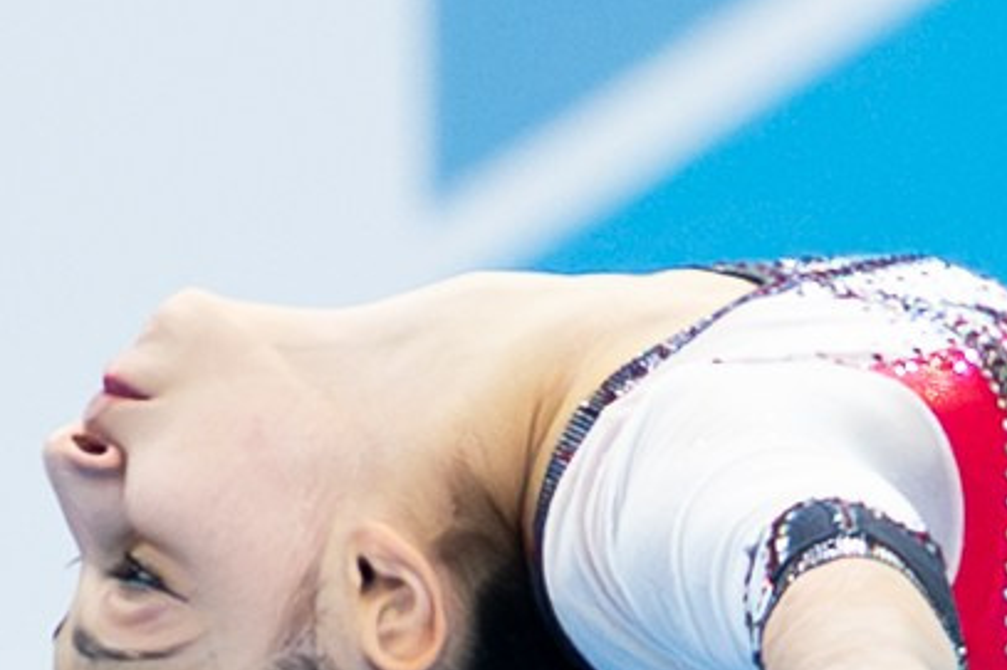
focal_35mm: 2004
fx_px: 56031
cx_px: 1489
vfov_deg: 0.7
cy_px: 1135
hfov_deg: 1.0
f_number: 2.8
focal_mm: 135
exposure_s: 1/1250
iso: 2000
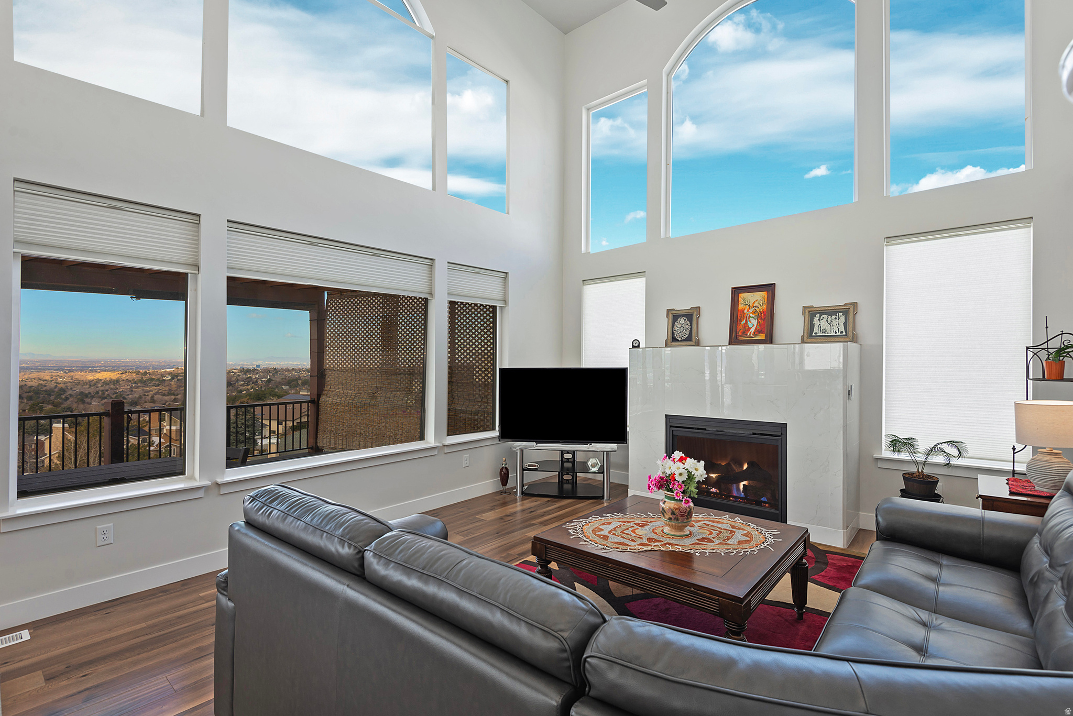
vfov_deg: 73.8
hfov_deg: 96.7
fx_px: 477
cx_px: 536
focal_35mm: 16
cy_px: 358
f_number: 7.1
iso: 160
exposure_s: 1/20
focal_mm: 16
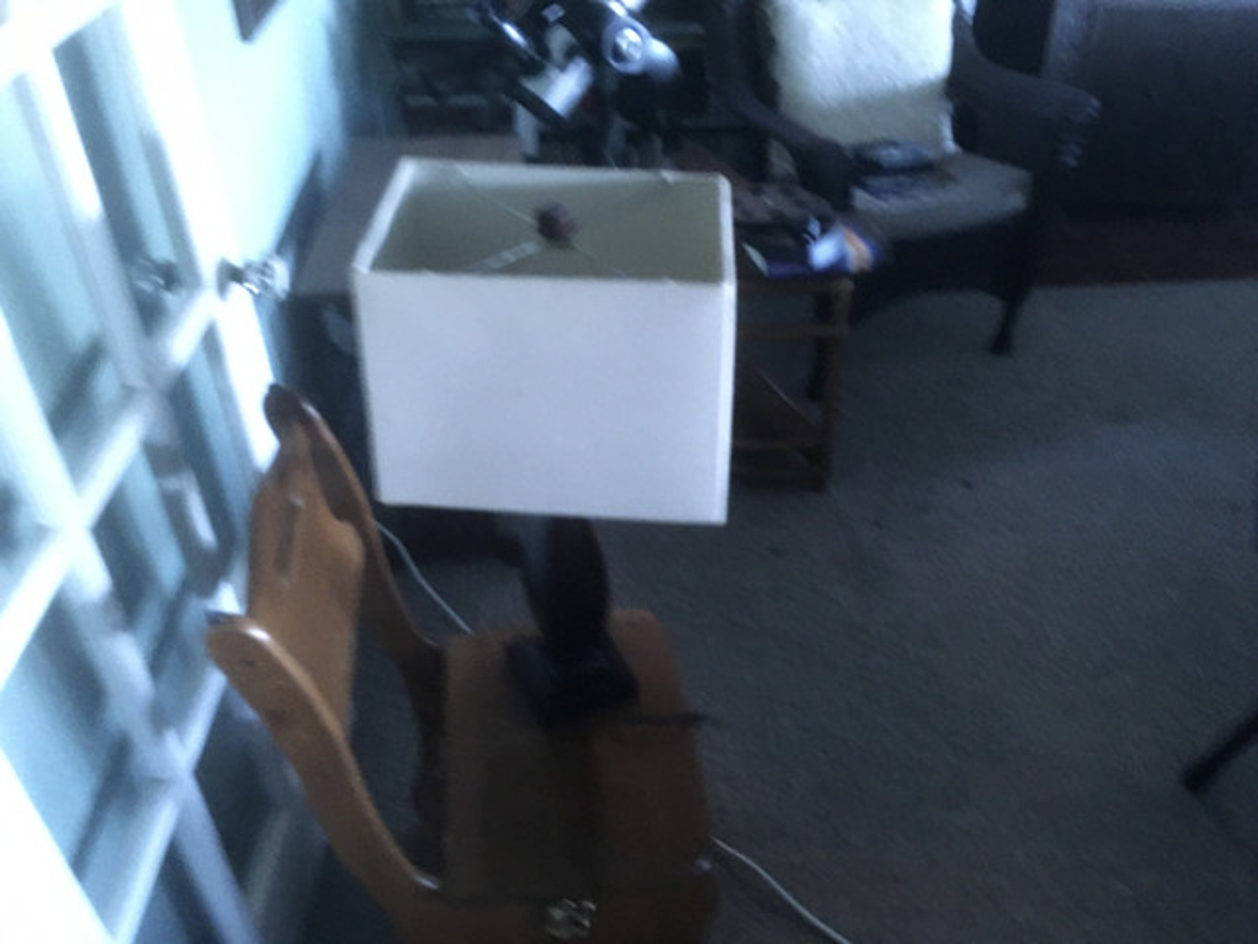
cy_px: 472
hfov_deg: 61.7
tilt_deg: -38.1
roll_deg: -1.6
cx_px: 629
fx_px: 1054
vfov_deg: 48.2
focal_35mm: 29
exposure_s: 1/15
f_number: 2.2
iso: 500
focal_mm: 4.15
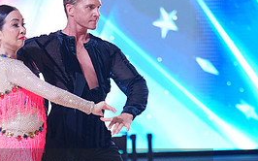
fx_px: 1483
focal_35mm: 211
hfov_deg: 9.9
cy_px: 181
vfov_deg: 6.2
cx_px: 80
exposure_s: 1/500
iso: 1250
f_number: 2.8
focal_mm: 95
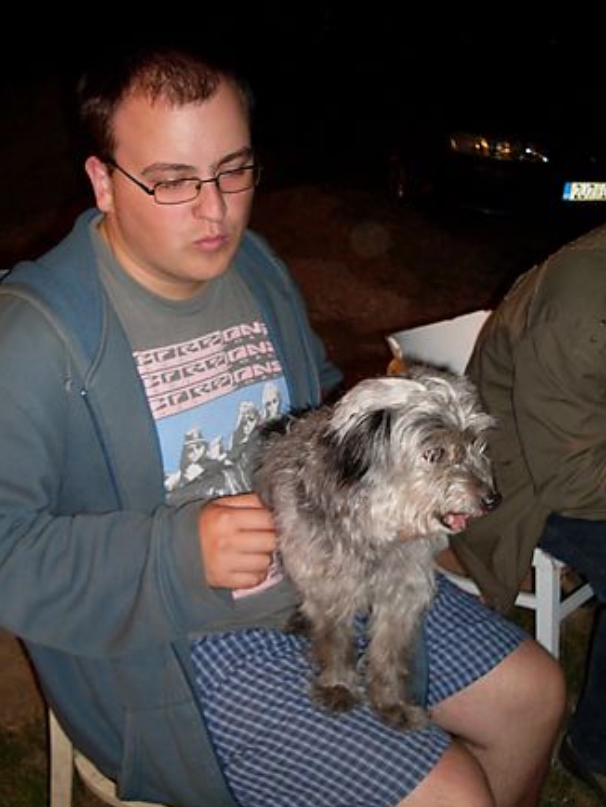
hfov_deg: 34.4
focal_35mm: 42
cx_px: 288
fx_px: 979
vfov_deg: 44.8
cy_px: 402
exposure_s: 1/45
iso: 100
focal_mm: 6.3
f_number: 2.8
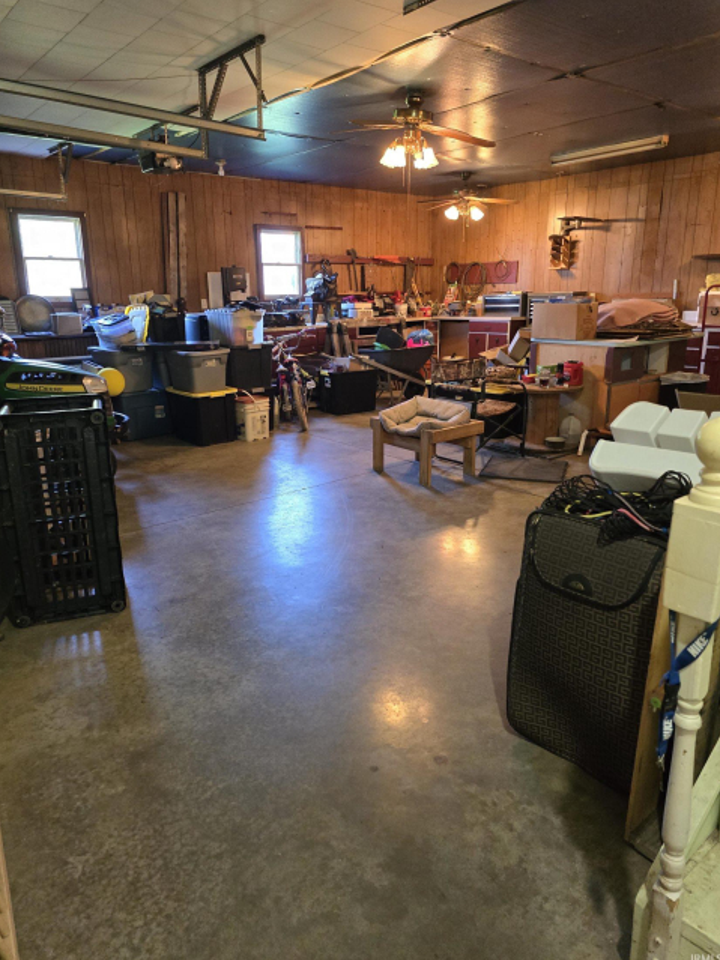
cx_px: 349
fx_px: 666
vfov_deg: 71.6
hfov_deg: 56.8
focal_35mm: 24
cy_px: 466
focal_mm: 6.3
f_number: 1.7
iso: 500
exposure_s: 1/60
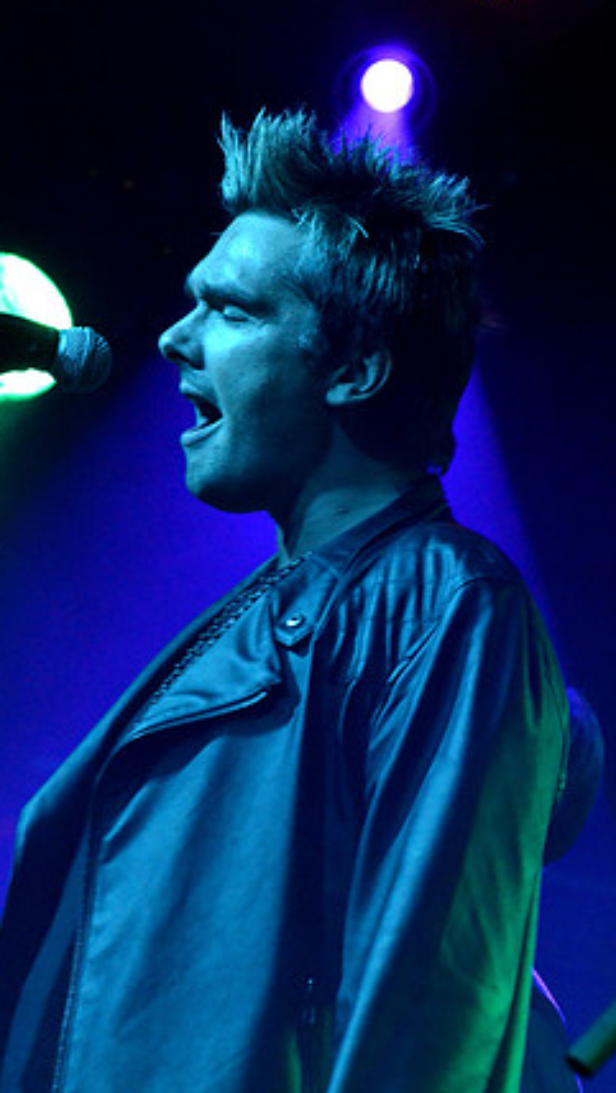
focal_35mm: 330
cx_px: 263
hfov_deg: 3.7
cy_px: 541
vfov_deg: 6.5
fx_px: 9575
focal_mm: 200
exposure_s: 1/60
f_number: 11
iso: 6400
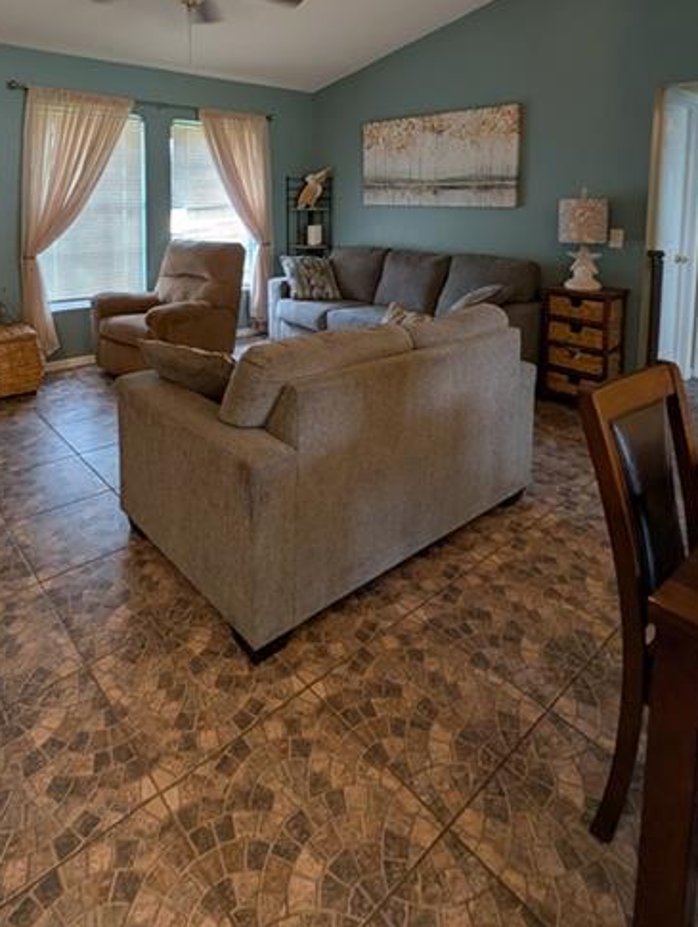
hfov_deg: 68.2
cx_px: 283
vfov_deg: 78.7
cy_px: 241
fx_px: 510
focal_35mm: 19
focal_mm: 2.02
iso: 94
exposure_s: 1/40
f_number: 1.7
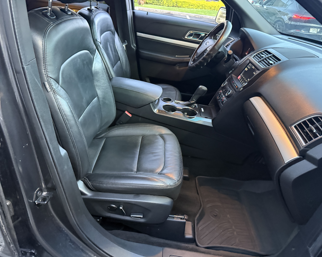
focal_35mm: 25
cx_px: 151
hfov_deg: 68.0
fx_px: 238
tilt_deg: -23.0
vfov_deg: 56.8
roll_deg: +0.4
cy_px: 128
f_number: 1.78
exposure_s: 1/40
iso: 1000
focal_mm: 6.76
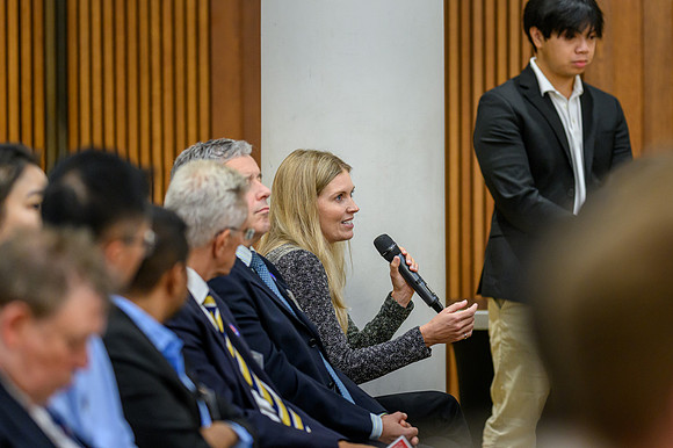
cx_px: 336
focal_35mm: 204
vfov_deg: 6.7
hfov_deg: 10.1
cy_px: 224
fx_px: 3811
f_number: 1.8
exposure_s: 1/250
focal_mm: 135
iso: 1100
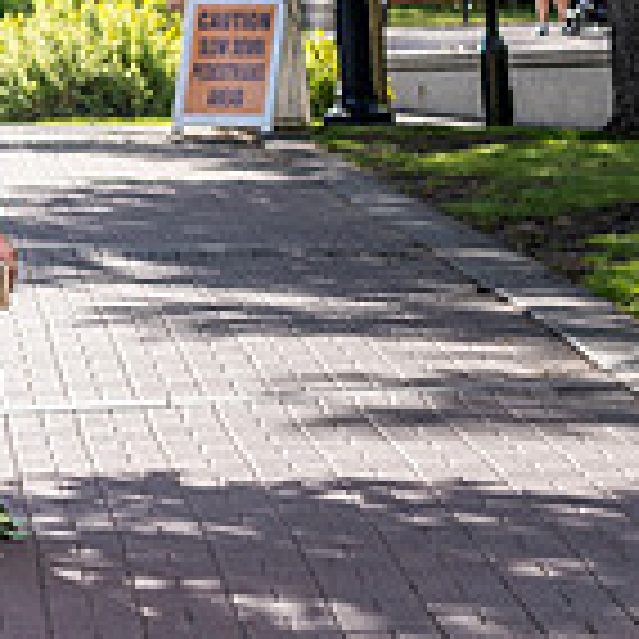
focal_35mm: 243
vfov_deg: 7.2
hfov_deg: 7.1
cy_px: -47
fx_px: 5075
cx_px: -248
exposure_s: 1/250
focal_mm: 70
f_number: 4
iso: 100
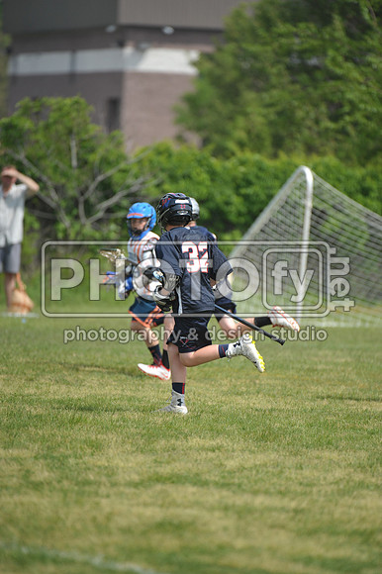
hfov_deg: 3.6
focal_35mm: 380
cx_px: 191
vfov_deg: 5.4
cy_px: 287
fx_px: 6055
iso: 640
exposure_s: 1/3200
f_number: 4
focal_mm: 380
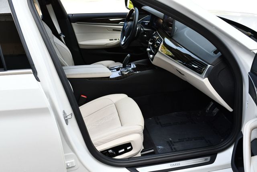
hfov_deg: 53.1
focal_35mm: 36
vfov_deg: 36.9
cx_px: 128
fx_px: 257
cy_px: 86
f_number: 5.6
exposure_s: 1/250
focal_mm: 18
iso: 280
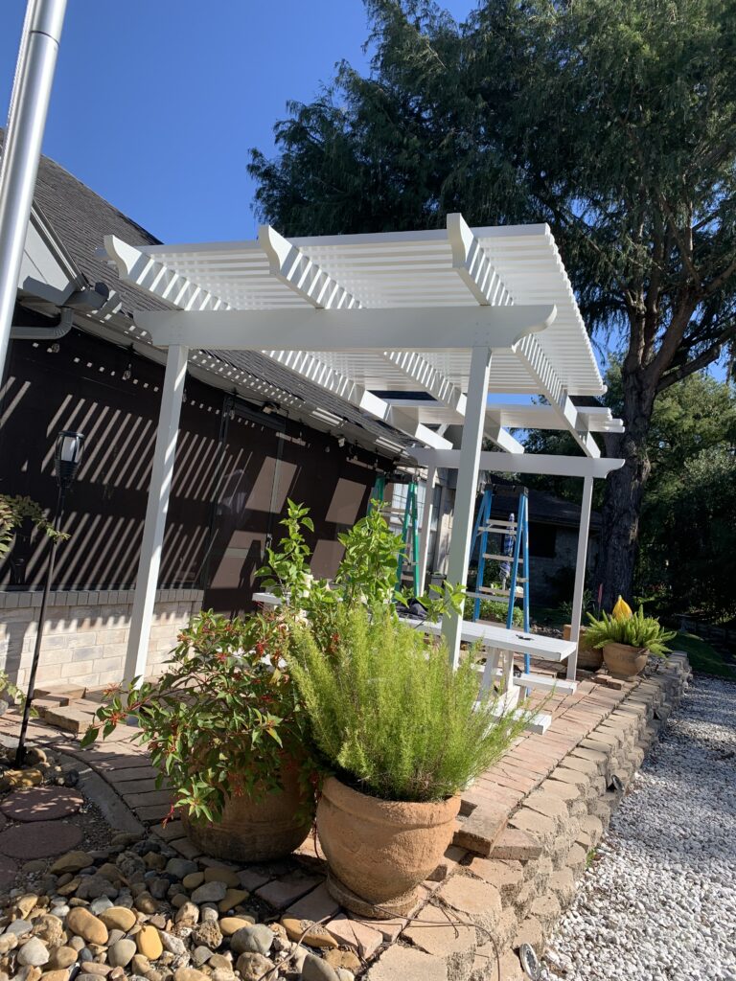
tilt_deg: +5.2
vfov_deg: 67.3
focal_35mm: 26
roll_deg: -7.2
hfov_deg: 53.1
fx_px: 737
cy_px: 490
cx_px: 368
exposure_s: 1/1513
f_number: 1.8
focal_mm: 4.25
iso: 25
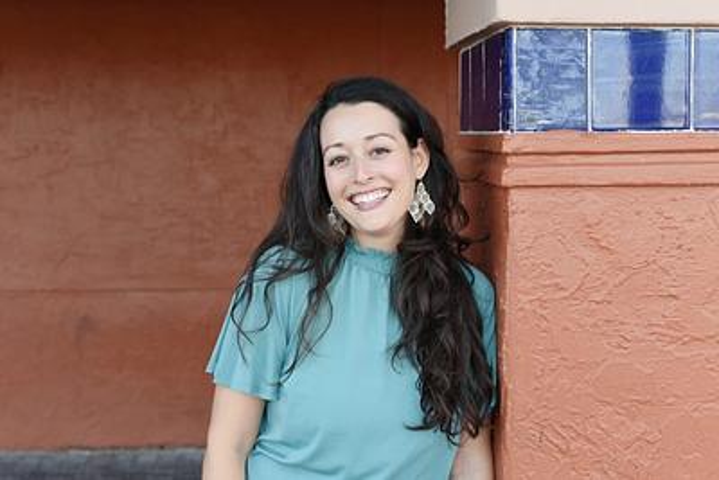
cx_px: 360
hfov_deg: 39.6
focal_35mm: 50
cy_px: 240
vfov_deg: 27.0
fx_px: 999
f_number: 5
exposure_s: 1/800
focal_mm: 50
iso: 1600
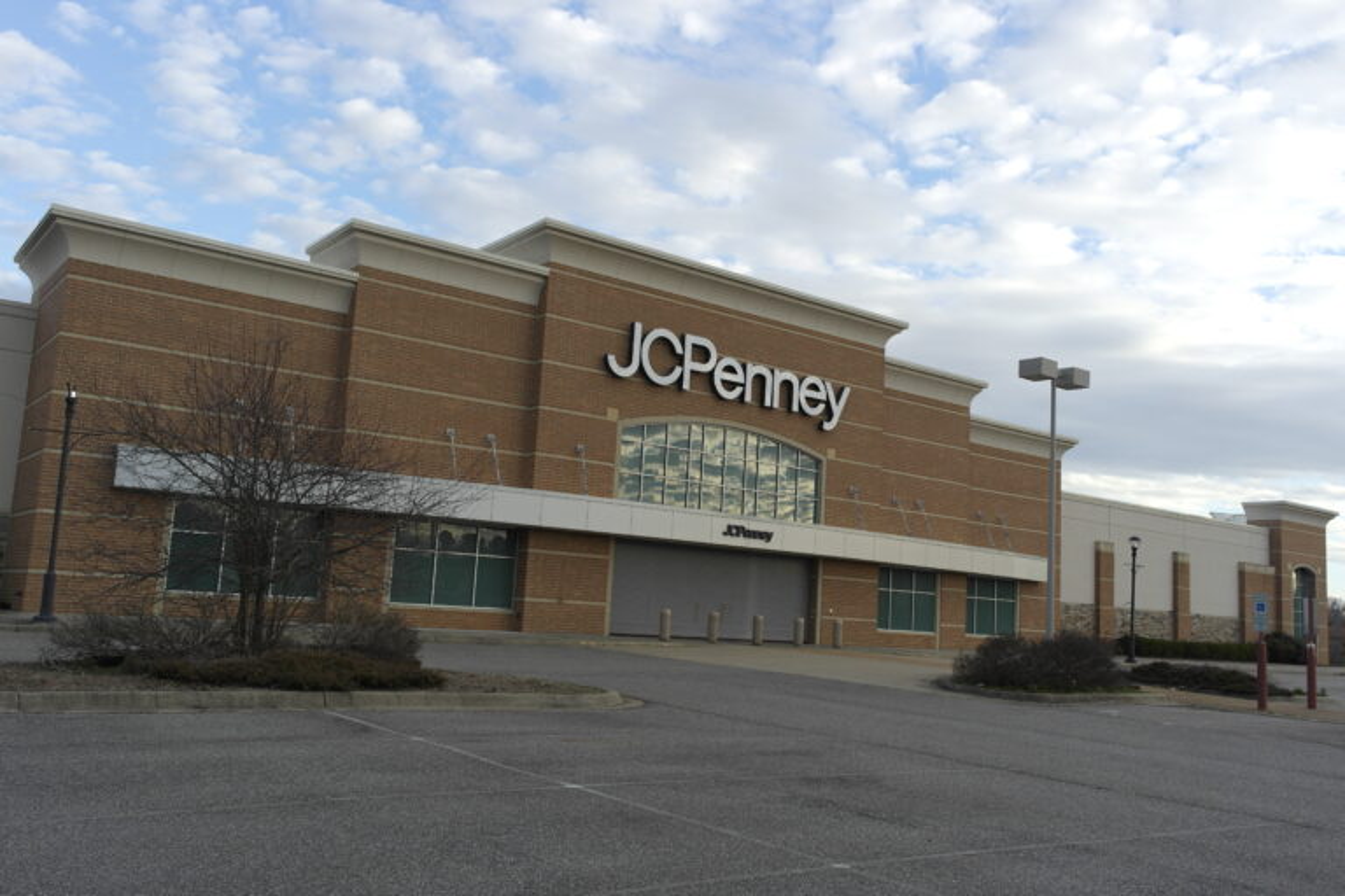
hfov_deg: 61.9
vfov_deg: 43.6
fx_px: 1121
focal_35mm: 30
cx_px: 672
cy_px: 448
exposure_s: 1/160
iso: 100
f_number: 5
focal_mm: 20
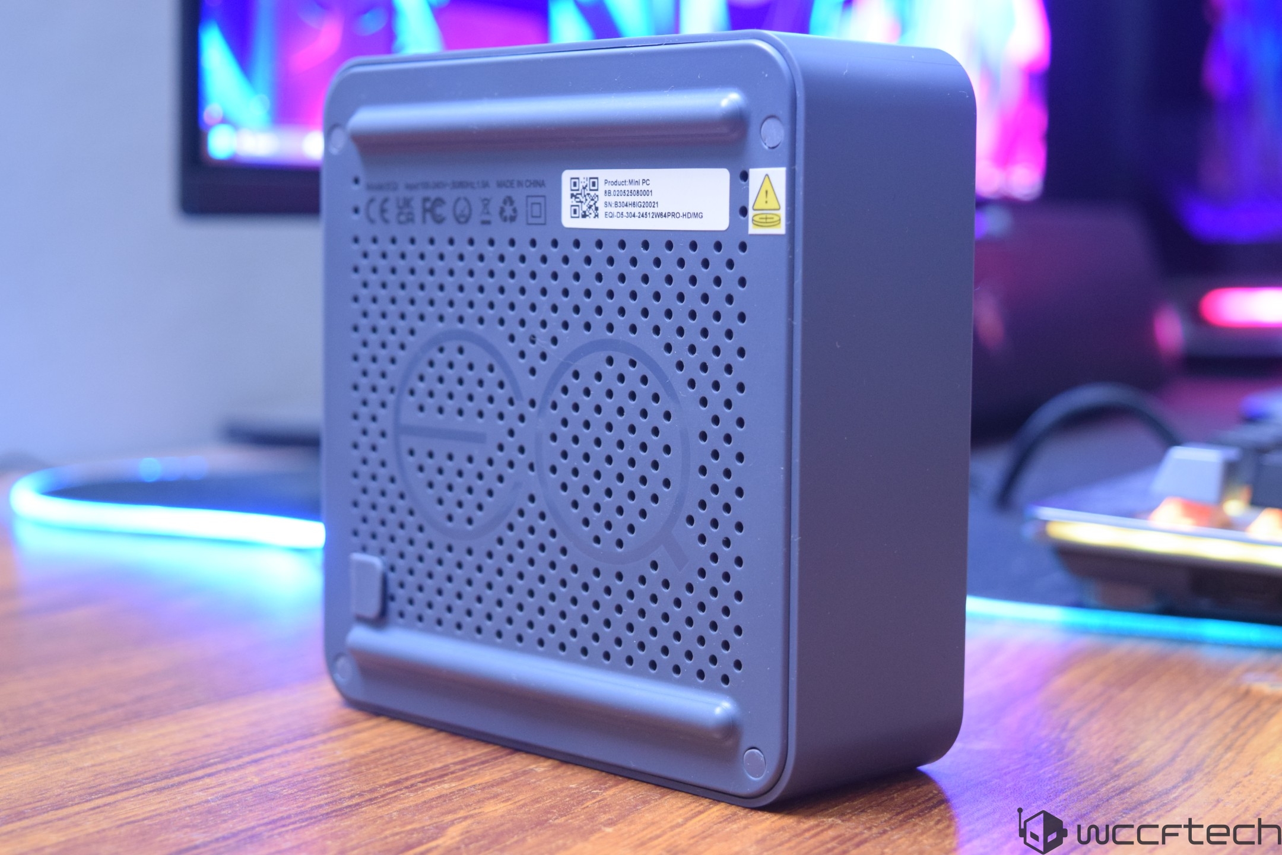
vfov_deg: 20.2
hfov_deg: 29.9
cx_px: 641
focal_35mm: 68
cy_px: 428
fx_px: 2404
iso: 1600
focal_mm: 45
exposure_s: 1/8
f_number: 6.3
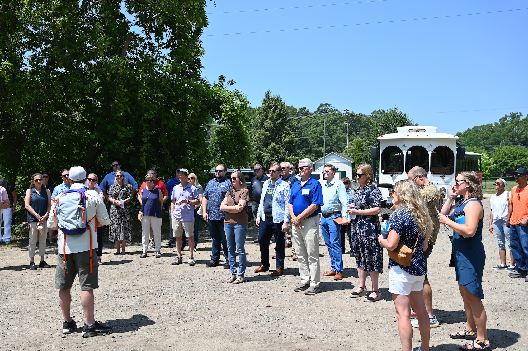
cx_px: 264
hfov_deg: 57.3
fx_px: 484
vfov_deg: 39.9
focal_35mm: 33
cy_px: 176
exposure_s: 1/320
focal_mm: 33
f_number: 6.3
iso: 100
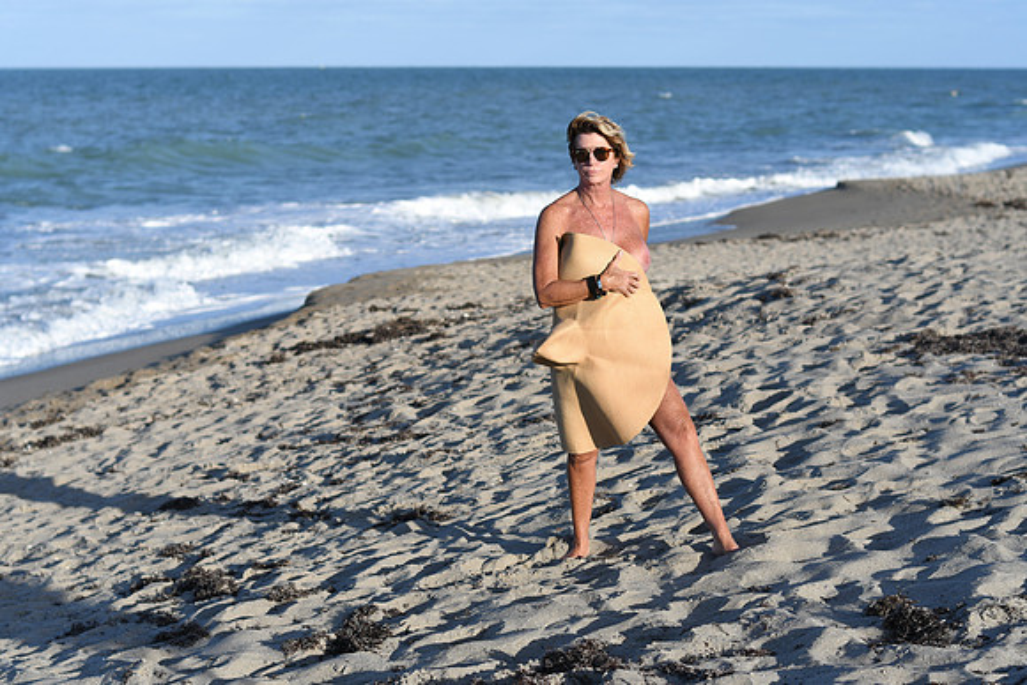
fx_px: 2140
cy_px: 342
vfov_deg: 18.2
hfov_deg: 27.0
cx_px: 514
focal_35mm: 75
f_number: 3.5
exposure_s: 1/1600
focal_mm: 50
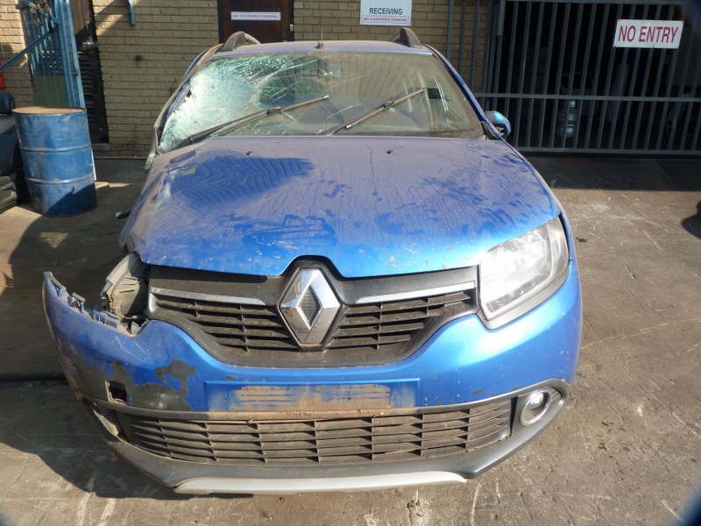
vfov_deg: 54.9
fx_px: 506
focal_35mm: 25
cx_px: 350
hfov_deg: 69.4
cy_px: 263
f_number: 4
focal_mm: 4.5
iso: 80
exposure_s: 1/200
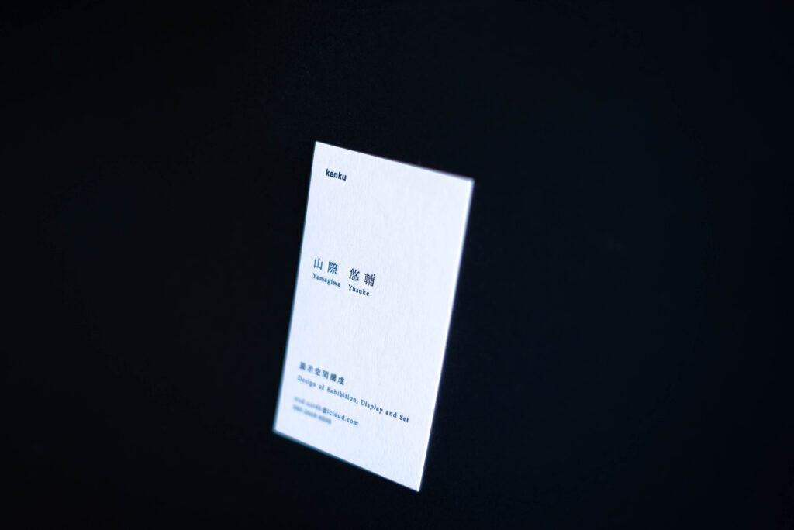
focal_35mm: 50
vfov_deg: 27.0
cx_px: 397
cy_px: 265
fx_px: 1103
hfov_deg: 39.6
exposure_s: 1/60
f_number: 2
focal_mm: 50
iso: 250
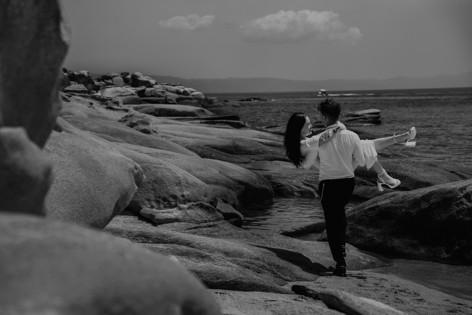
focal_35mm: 85
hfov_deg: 23.9
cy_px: 158
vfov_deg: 16.1
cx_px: 236
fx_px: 1114
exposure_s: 1/5000
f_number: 5
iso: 250
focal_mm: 85
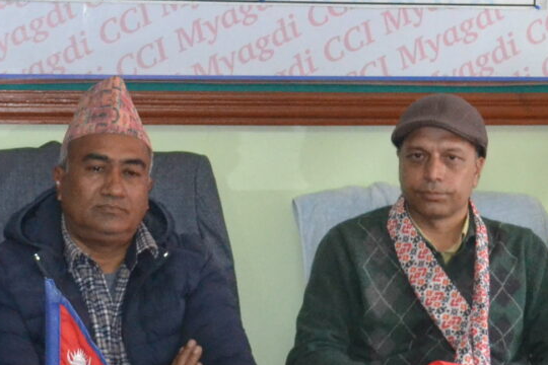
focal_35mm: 128
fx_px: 1948
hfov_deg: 16.0
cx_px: 185
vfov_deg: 10.7
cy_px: 59
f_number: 4
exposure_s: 1/60
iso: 2200
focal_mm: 24
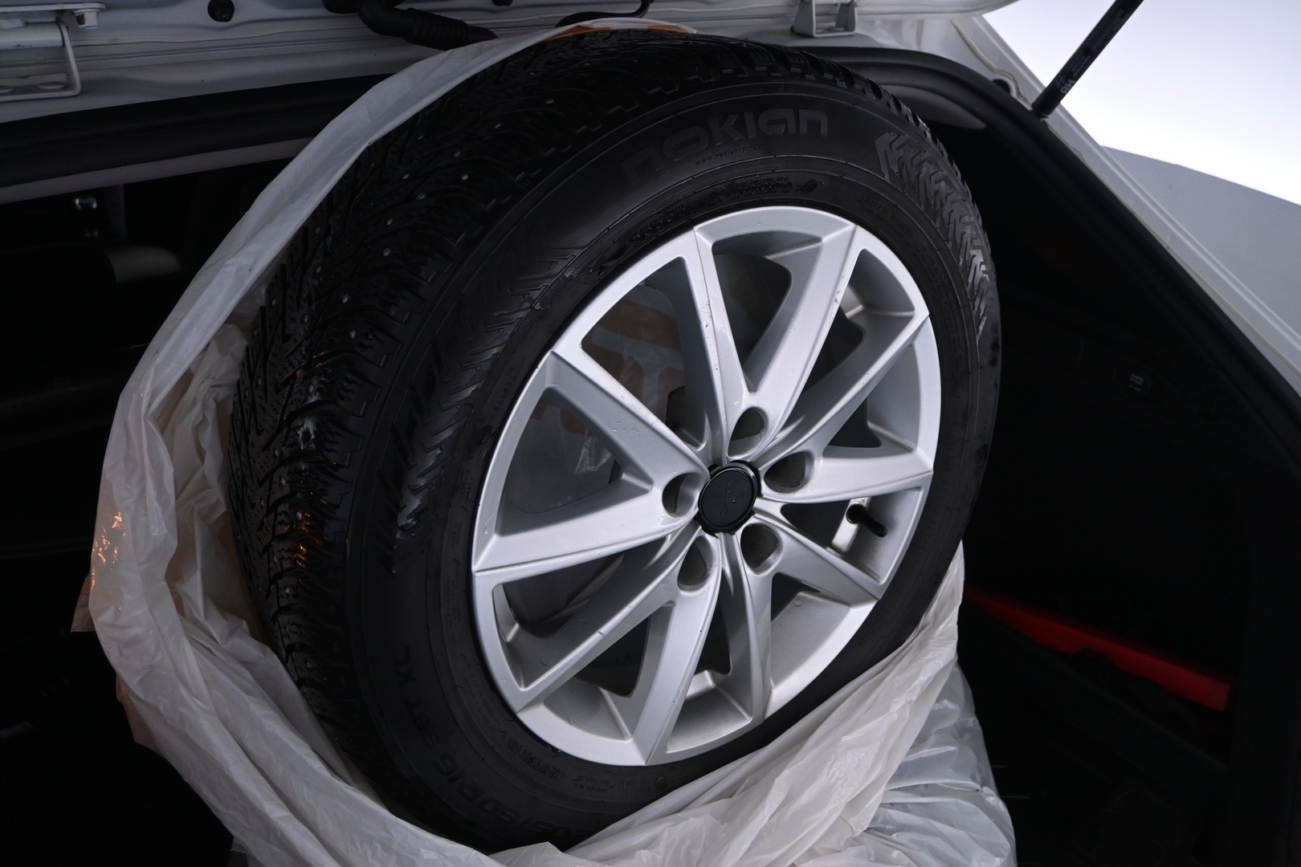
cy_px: 434
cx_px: 650
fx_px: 1111
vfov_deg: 42.6
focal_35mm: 31
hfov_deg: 60.7
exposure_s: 1/40
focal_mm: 20.5
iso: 1000
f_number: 3.8
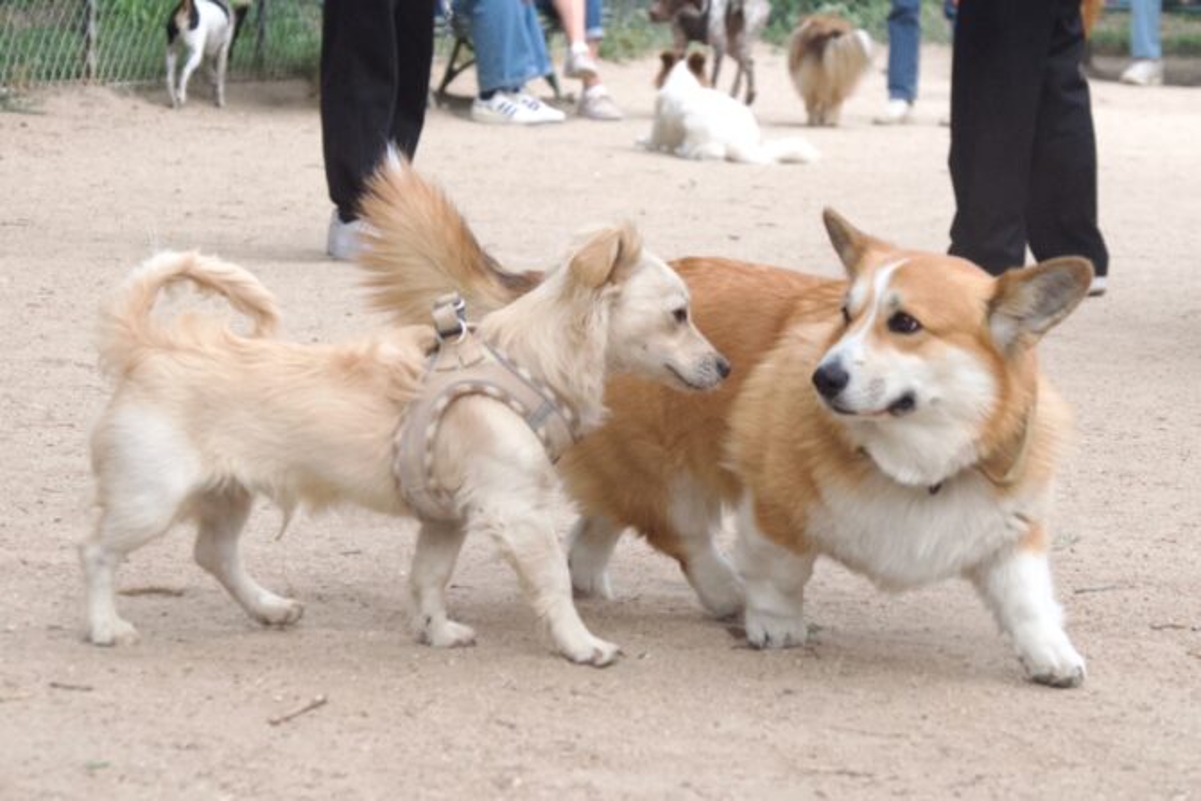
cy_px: 400
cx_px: 600
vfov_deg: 17.3
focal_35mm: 79
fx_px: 2636
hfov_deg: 25.7
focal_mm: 52.4
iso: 2000
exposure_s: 1/2000
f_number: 5
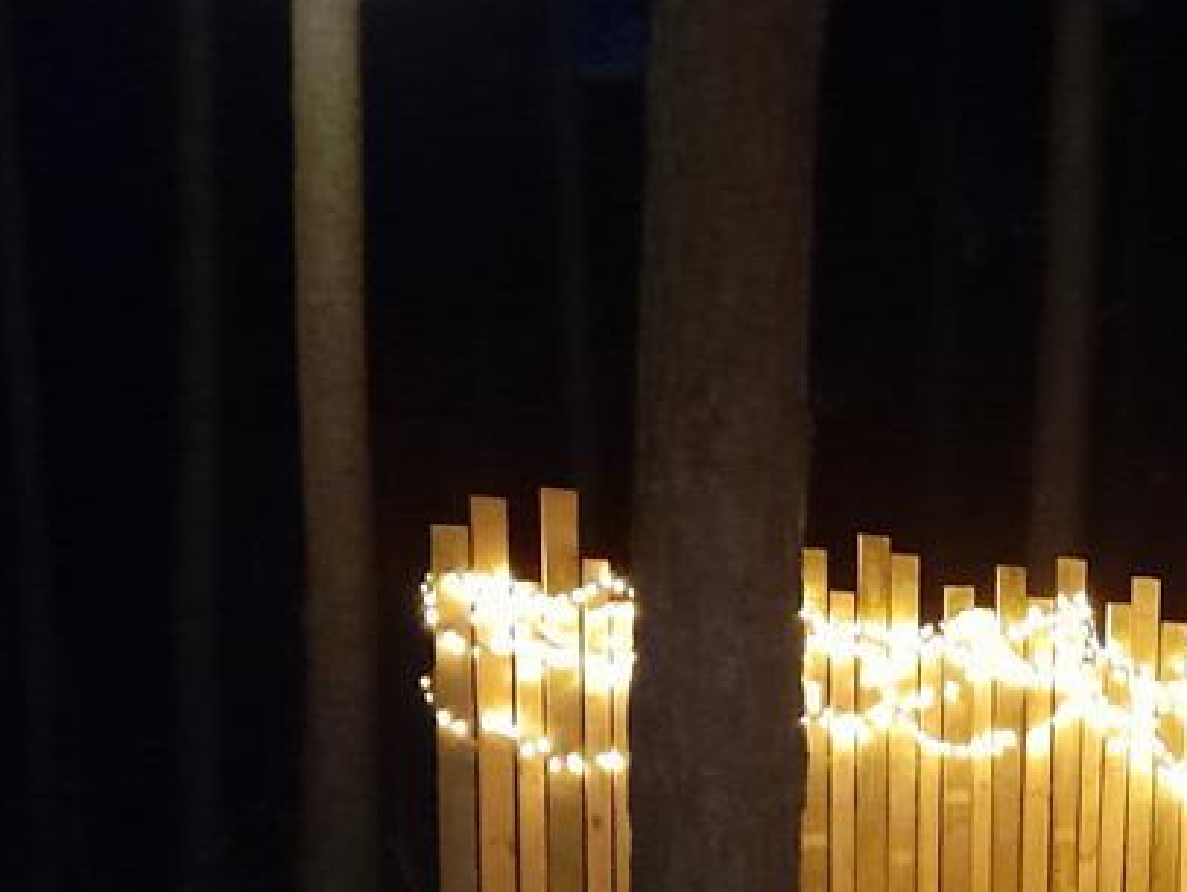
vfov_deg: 21.7
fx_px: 2162
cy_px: 1056
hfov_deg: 29.7
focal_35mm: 63
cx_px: 1009
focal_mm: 4.6
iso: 1250
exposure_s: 1/10
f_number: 2
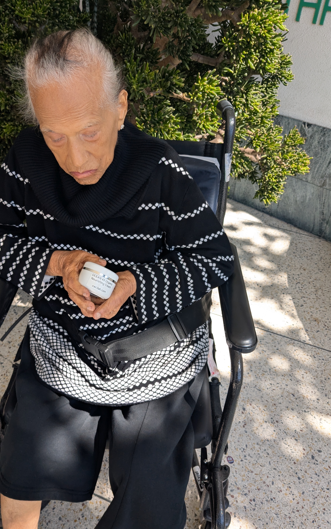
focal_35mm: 29
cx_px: 142
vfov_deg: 64.6
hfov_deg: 43.0
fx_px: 419
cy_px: 266
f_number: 1.73
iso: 48
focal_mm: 4.38
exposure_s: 1/779
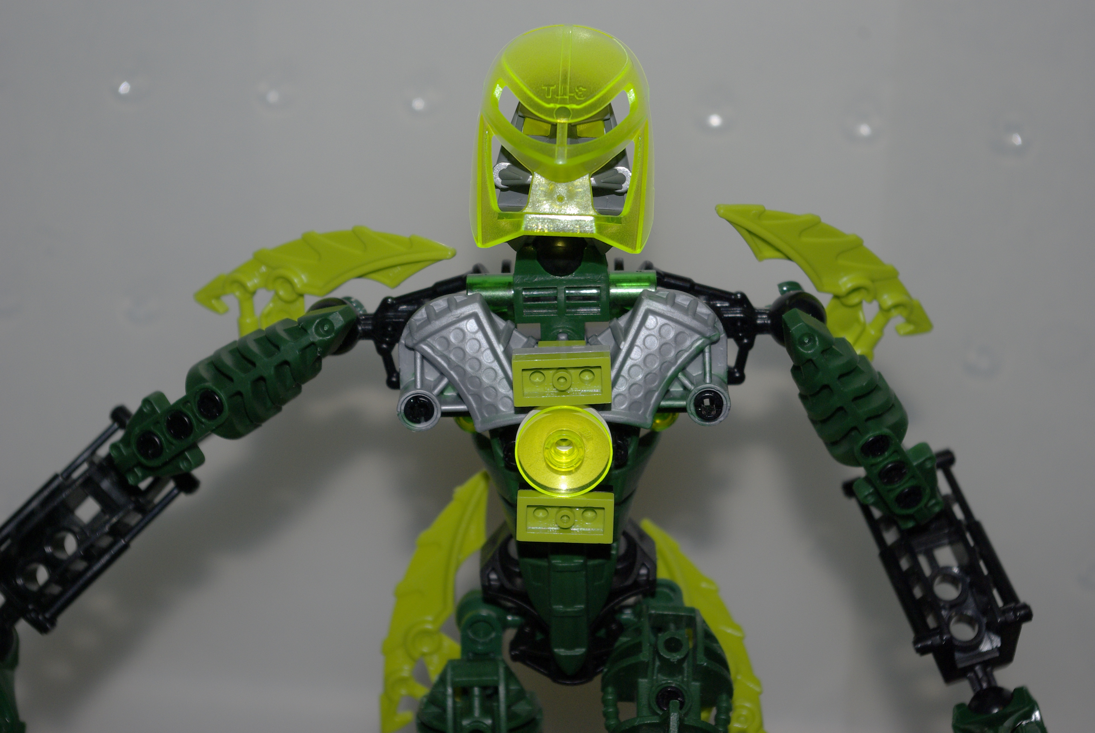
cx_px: 548
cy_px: 366
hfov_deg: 24.6
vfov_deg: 16.6
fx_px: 2512
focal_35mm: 82
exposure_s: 1/60
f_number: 8
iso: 400
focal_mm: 55
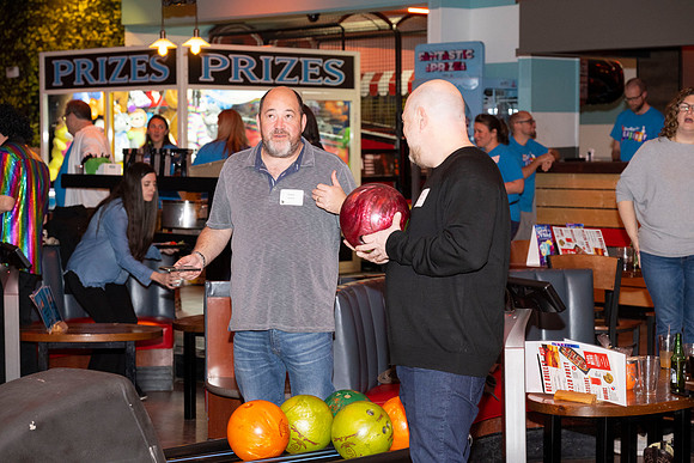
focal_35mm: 81
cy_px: 232
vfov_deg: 16.9
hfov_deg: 25.1
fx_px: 1562
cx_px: 347
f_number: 5.6
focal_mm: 81
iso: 2000
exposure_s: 1/100
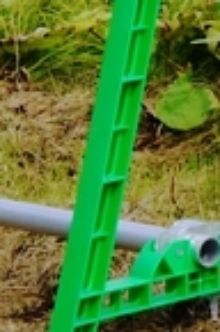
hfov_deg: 4.5
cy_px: -437
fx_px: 2745
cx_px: 596
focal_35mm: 298
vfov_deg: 6.6
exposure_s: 1/160
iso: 200
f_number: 13
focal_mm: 36
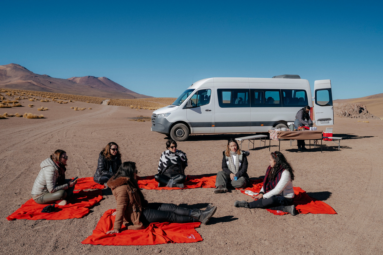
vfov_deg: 39.7
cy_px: 121
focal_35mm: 33
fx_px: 353
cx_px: 193
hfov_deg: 56.9
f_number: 4
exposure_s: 1/640
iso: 80
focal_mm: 31
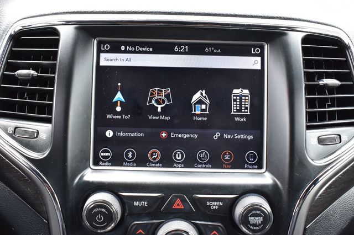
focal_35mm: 38
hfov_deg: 51.3
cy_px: 118
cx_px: 177
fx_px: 369
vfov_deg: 35.5
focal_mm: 25
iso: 400
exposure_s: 1/40
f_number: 7.1
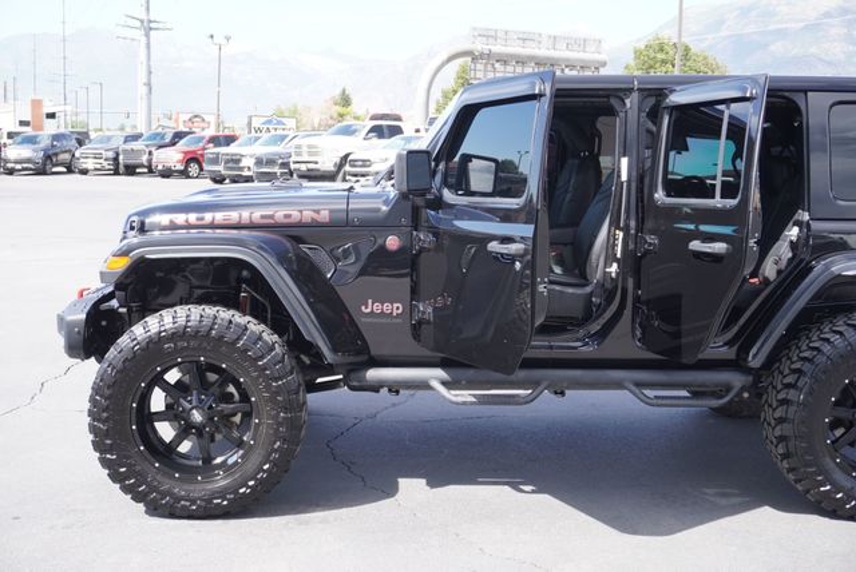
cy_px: 286
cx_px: 428
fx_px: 1035
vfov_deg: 30.9
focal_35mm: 44
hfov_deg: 44.9
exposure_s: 1/100
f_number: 5.6
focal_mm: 29
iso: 100
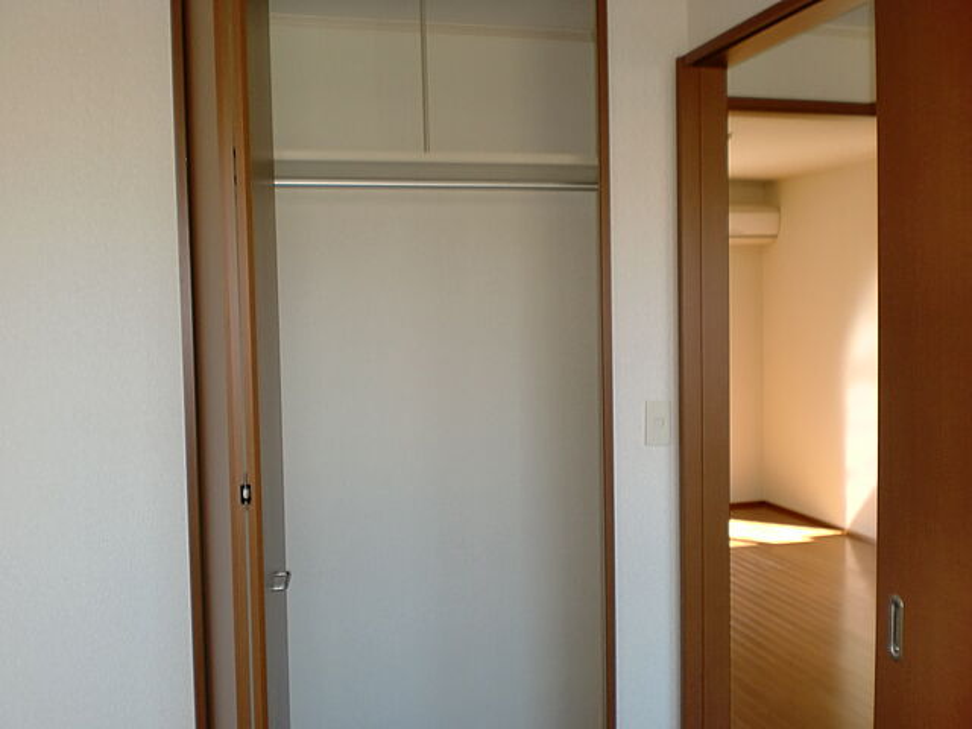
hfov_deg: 52.6
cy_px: 364
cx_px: 486
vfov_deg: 40.7
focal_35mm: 35
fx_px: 983
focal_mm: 6.3
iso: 100
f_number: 3.1
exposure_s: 1/60
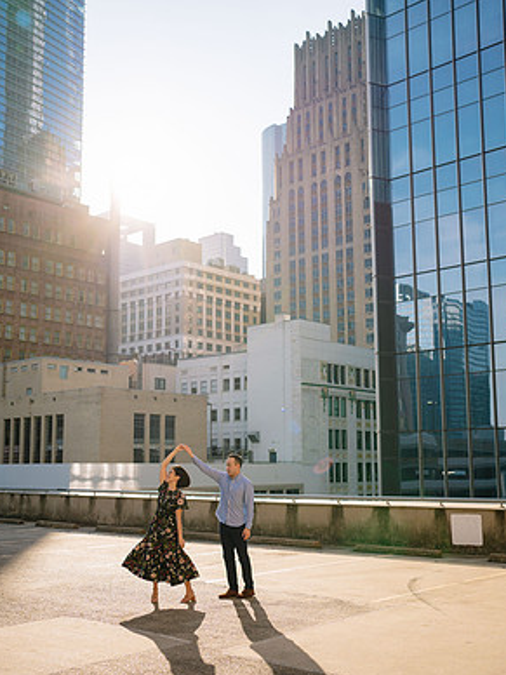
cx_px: 250
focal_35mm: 39
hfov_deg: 36.8
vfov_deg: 47.8
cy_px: 362
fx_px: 760
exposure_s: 1/1600
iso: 100
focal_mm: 35
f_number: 3.5
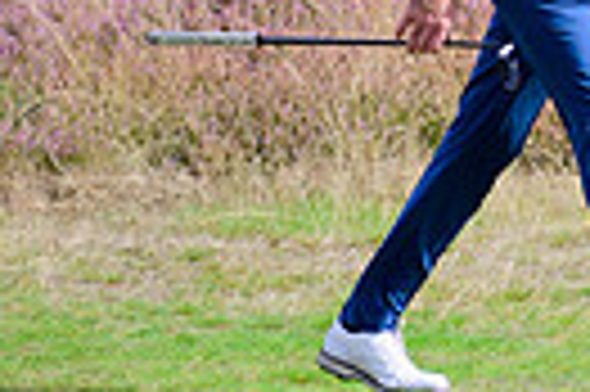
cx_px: 1266
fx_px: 29038
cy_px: -241
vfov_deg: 0.8
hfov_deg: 1.2
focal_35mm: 1774
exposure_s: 1/2500
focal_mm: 400
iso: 800
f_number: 5.6
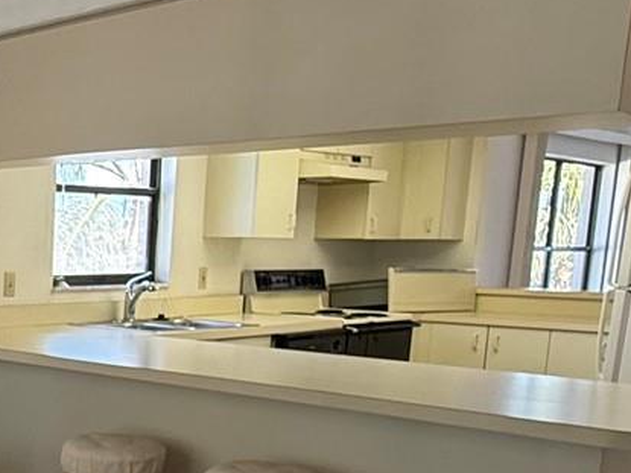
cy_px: 403
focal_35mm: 54
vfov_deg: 26.3
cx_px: -132
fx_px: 984
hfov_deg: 30.1
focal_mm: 2.22
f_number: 2.2
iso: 200
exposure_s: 1/120
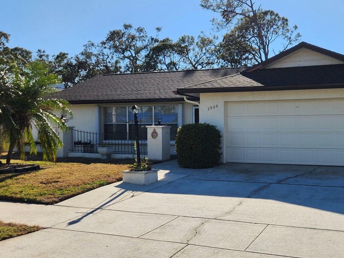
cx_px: 232
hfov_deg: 47.0
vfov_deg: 36.7
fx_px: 388
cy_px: 156
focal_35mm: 39
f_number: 1.8
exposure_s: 1/2271
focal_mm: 5.4
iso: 20
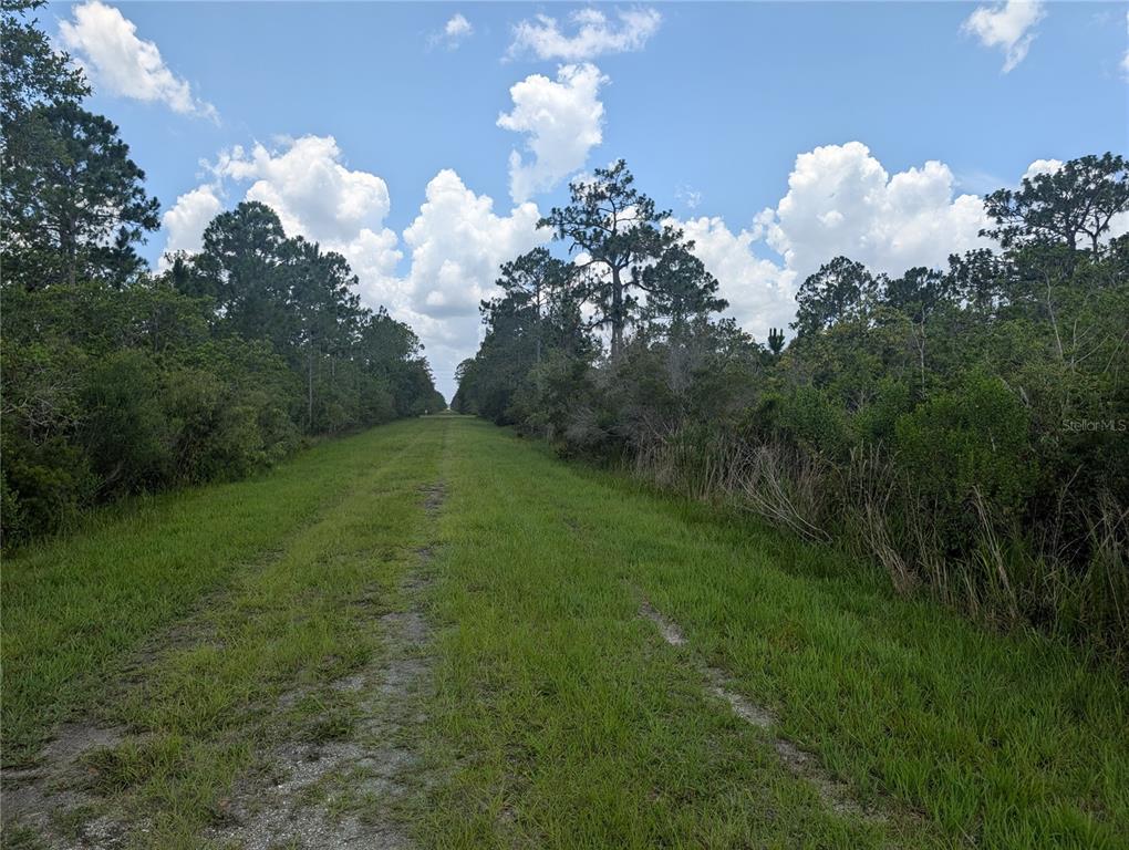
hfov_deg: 71.5
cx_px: 564
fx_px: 784
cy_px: 425
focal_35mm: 24
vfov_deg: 56.9
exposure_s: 1/962
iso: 21
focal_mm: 6.9
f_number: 1.68
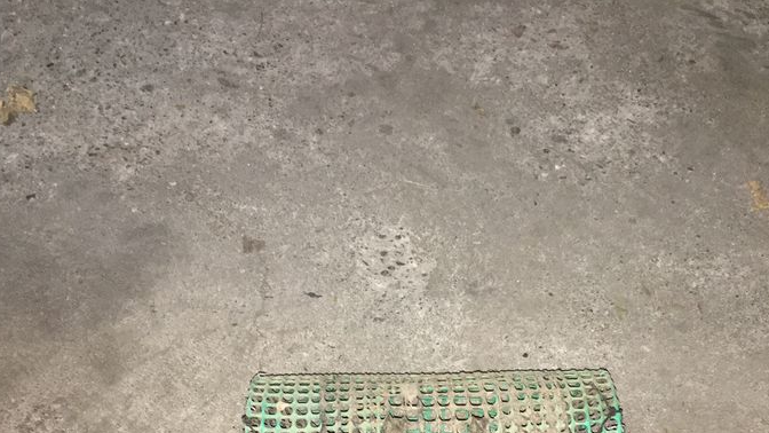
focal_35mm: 47
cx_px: 415
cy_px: 427
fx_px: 958
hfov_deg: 43.7
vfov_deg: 24.3
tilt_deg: -56.4
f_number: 2.2
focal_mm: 4.15
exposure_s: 1/17
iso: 200
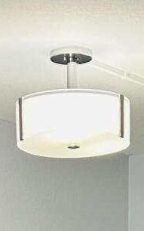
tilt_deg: -7.3
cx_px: 97
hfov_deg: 7.3
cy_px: 519
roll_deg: +0.0
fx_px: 1131
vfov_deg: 10.3
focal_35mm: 180
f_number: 1.5
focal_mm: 5.7
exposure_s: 1/120
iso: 100
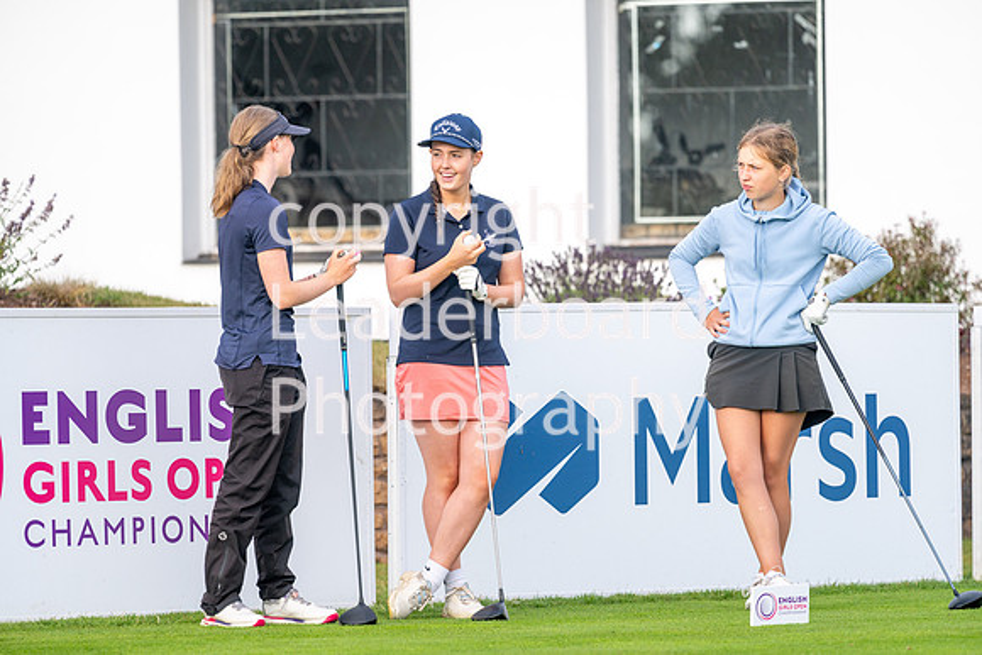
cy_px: 328
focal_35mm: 300
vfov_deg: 4.6
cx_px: 491
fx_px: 8185
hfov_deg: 6.9
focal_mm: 300
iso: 250
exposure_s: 1/640
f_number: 5
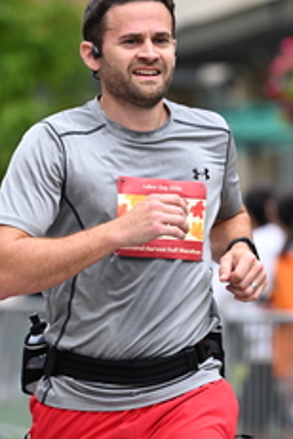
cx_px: 184
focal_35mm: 309
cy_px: 220
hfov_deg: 4.4
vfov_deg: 6.7
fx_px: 3772
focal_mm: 130
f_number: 2.8
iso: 640
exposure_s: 1/2000
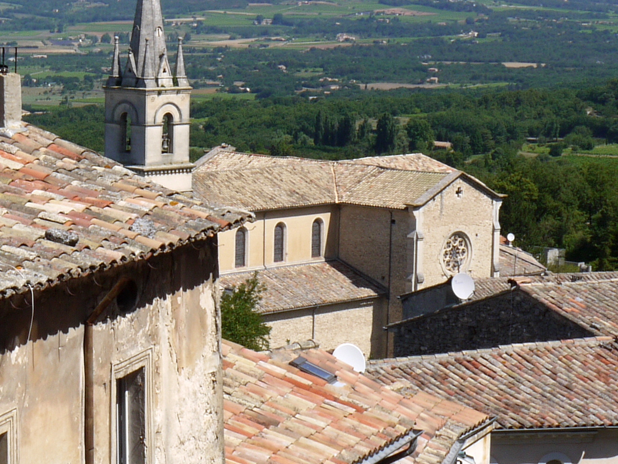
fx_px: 2179
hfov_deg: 16.0
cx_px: 137
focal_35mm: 122
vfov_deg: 12.2
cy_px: 215
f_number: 20
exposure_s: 1/80
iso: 100
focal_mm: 20
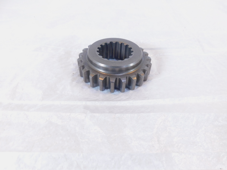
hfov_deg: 73.9
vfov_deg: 58.9
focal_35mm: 23
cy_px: 85
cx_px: 114
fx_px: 151
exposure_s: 1/30
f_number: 3
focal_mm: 4
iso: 180
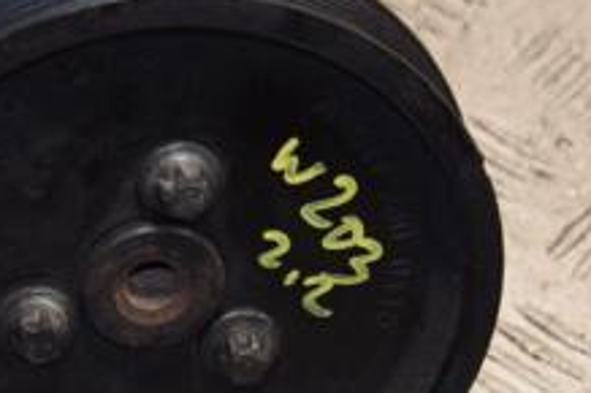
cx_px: 106
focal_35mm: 198
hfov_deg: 10.4
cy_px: 138
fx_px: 3248
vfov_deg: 6.9
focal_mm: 48
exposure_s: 1/125
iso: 800
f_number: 4.8
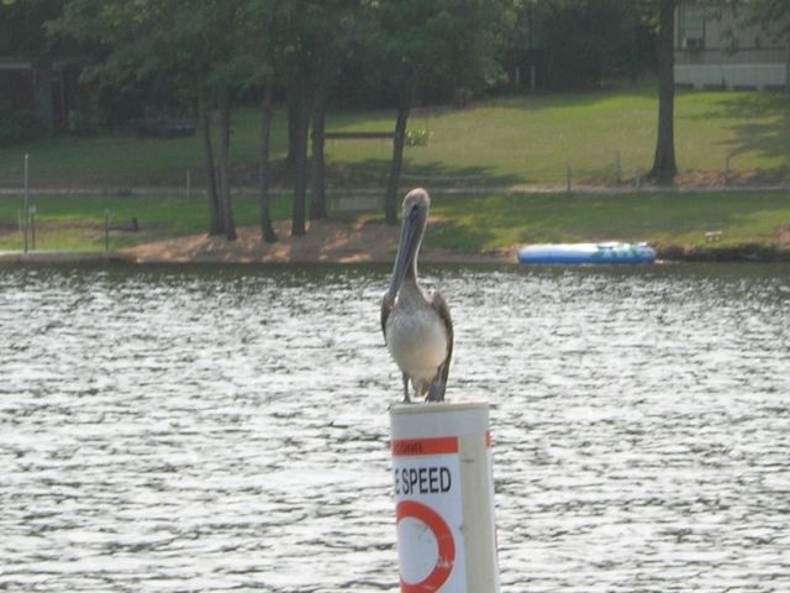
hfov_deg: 17.4
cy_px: 296
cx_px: 395
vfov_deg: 13.1
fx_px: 2579
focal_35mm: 113
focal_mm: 23.4
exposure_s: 1/148
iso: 64
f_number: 8.2
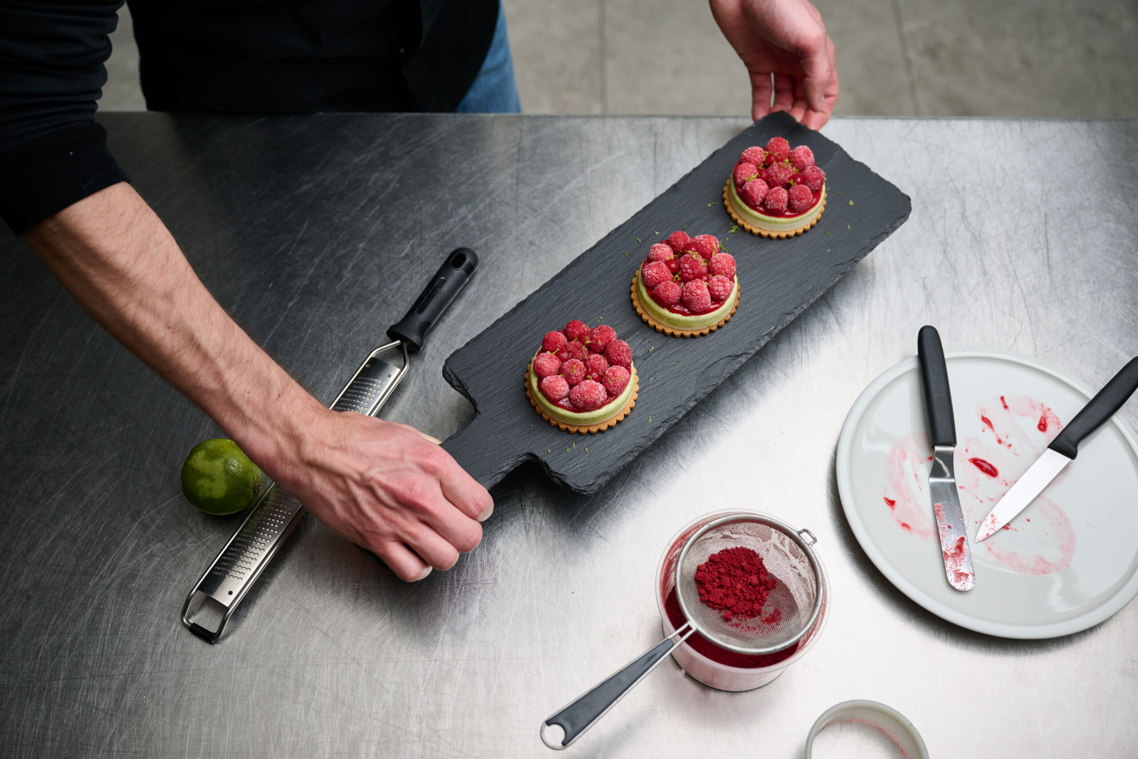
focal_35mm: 39
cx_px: 569
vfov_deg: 34.2
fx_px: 1233
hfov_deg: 49.6
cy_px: 380
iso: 400
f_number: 4
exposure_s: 1/250
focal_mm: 39
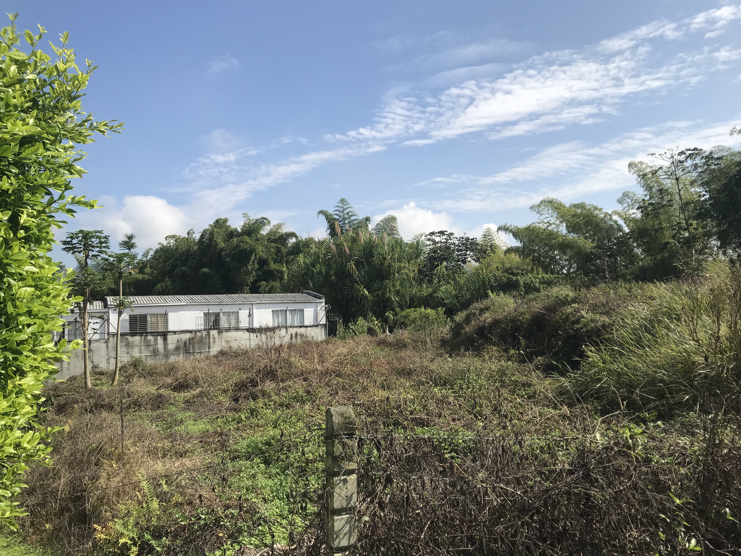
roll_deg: +2.4
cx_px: 370
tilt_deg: +5.9
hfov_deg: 63.4
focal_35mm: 28
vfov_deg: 49.7
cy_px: 278
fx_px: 599
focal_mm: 3.99
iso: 20
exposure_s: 1/2907
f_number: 1.8
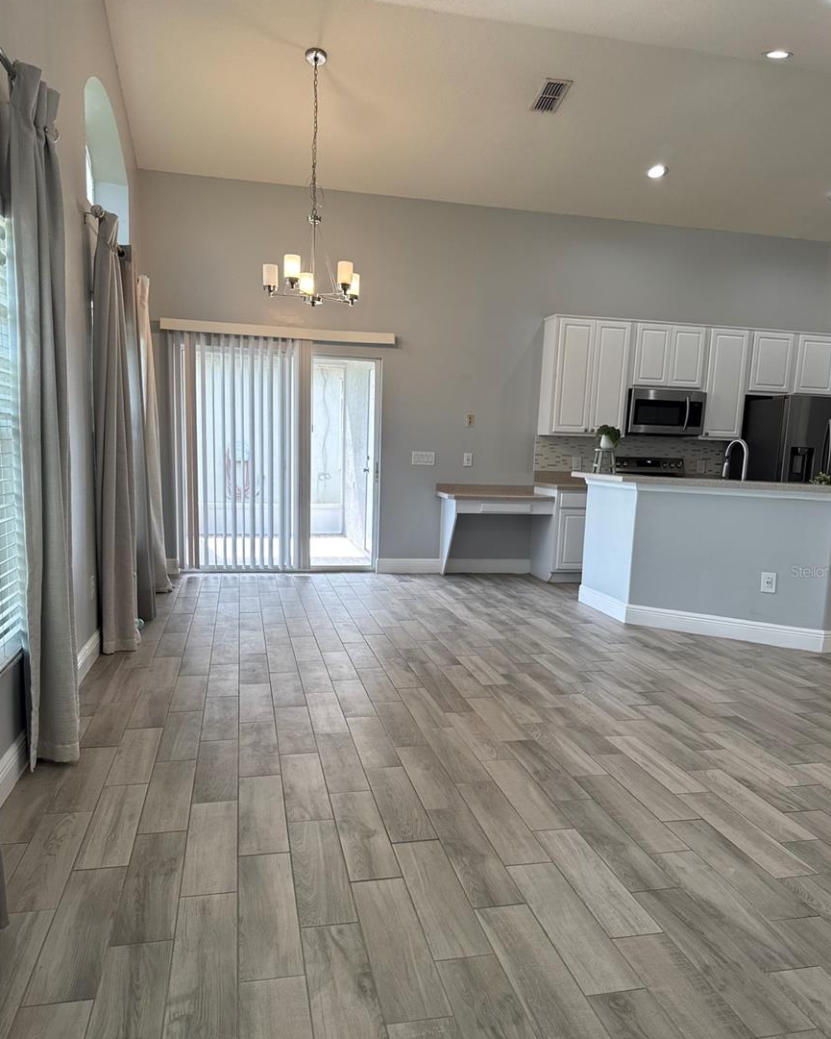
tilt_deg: -8.9
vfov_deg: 65.9
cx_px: 427
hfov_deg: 54.9
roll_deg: -1.9
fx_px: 799
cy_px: 571
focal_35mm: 26
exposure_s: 1/131
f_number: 1.78
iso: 100
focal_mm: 6.76
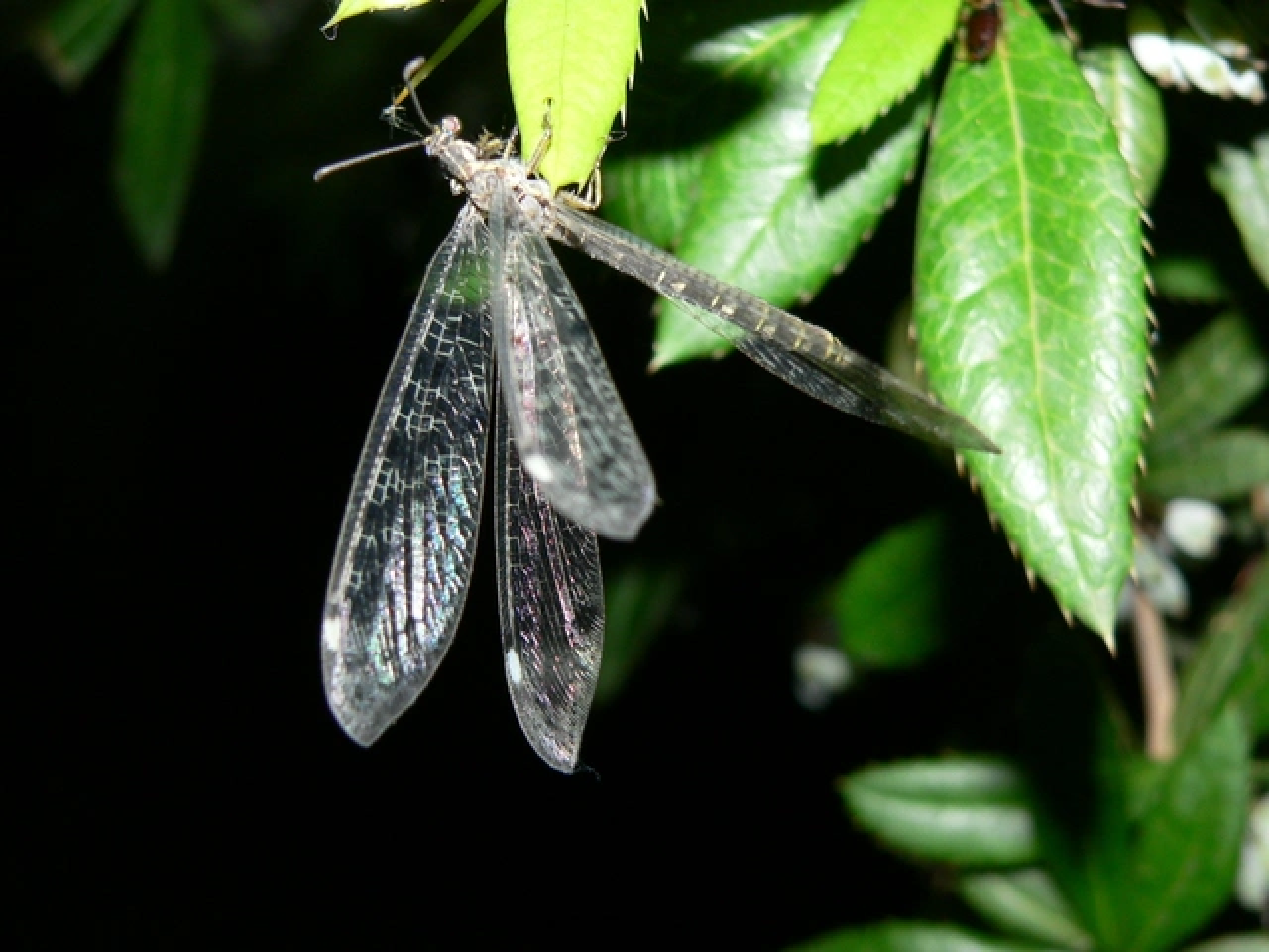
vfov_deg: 22.6
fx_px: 2383
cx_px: 634
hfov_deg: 29.8
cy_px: 476
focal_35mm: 65
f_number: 4
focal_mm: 10.8
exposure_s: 1/60
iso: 100
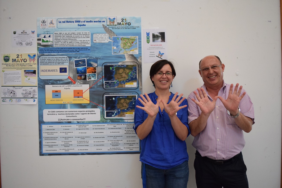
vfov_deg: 41.7
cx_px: 141
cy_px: 94
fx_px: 247
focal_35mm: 32
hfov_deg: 59.5
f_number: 3.8
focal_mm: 21
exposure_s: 1/160
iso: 2500
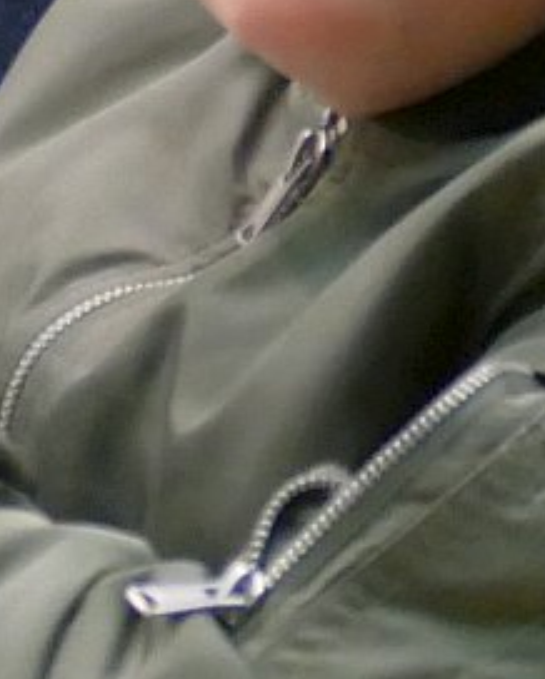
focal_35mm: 477
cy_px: -439
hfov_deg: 3.2
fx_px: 9607
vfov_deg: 4.0
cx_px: -525
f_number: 3.7
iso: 1600
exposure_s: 1/80
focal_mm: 25.96
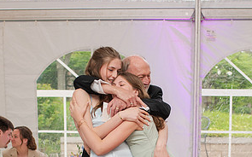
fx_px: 652
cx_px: 127
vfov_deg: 13.4
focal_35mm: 95
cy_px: 184
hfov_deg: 21.9
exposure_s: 1/200
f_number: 3.2
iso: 800
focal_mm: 35
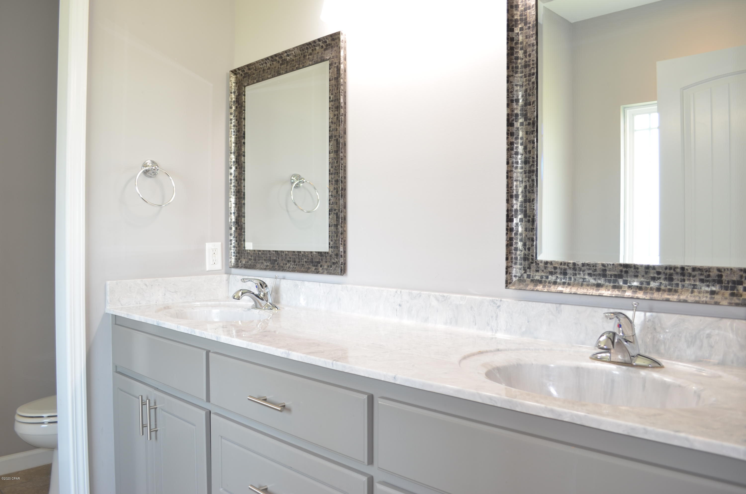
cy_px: 247
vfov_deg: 47.7
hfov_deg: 67.5
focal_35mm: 27
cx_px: 373
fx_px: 558
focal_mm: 18
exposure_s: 1/10
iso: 100
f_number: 4.5
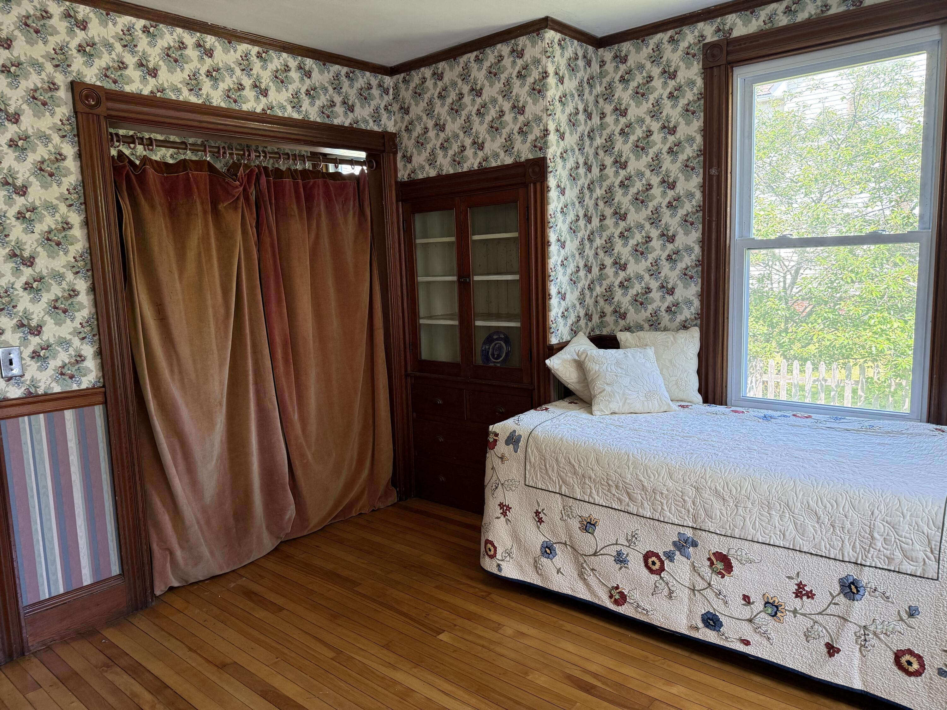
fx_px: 657
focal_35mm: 24
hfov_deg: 71.6
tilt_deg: -7.7
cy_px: 355
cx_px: 474
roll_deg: +1.5
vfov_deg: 56.8
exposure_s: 1/102
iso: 200
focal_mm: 6.76
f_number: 1.78
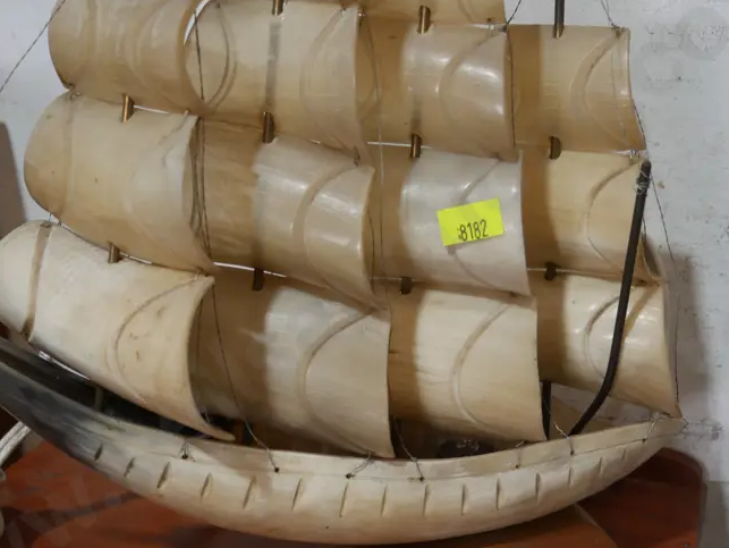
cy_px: 285
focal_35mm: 51
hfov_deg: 37.5
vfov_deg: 28.6
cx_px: 366
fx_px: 1075
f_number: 3.6
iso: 200
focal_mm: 16
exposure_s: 1/60
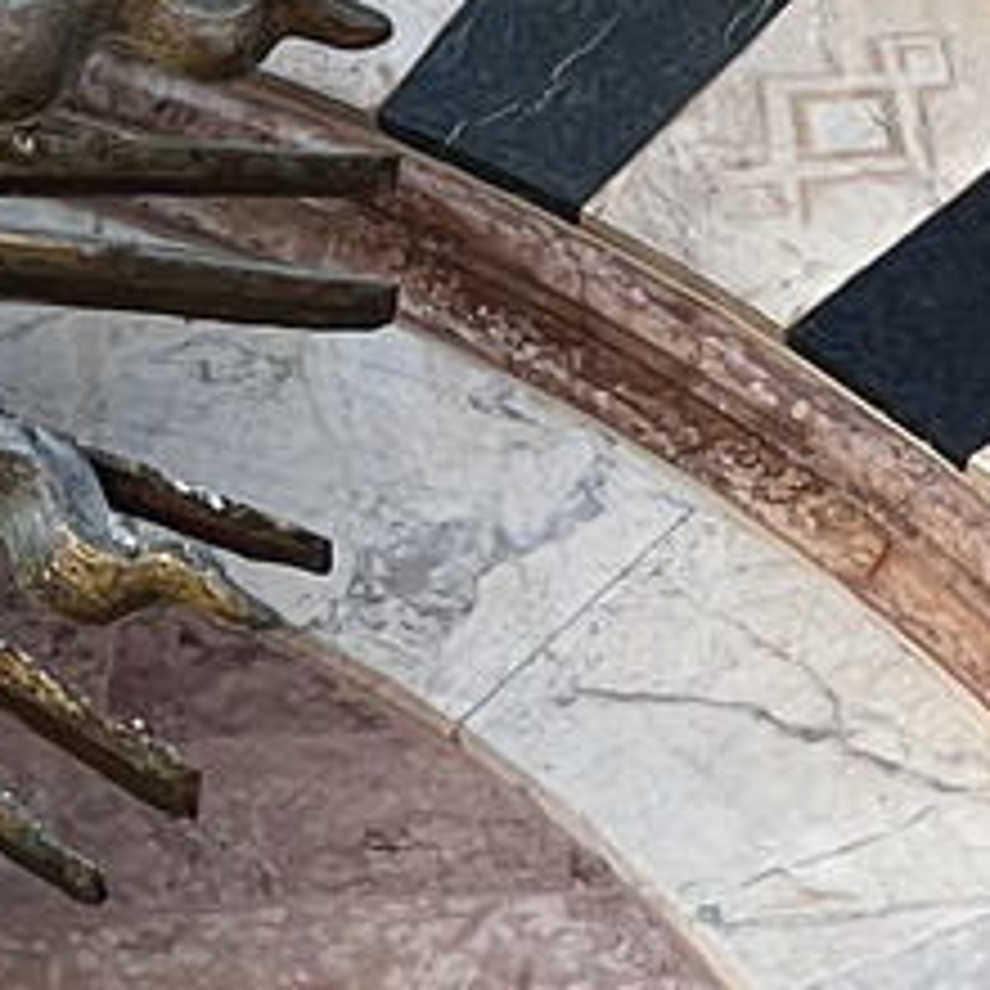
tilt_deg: +43.7
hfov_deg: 3.5
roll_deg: +0.8
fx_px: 16017
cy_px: 702
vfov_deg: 3.5
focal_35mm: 495
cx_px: -968
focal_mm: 9
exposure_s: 1/122
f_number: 2.8
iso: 32
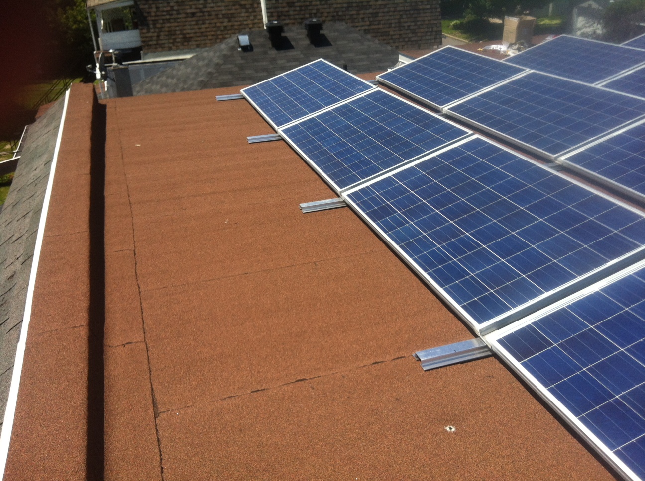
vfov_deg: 40.6
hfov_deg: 52.7
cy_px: 240
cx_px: 322
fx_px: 651
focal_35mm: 35
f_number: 2.8
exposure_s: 1/1160
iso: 80
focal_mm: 3.85
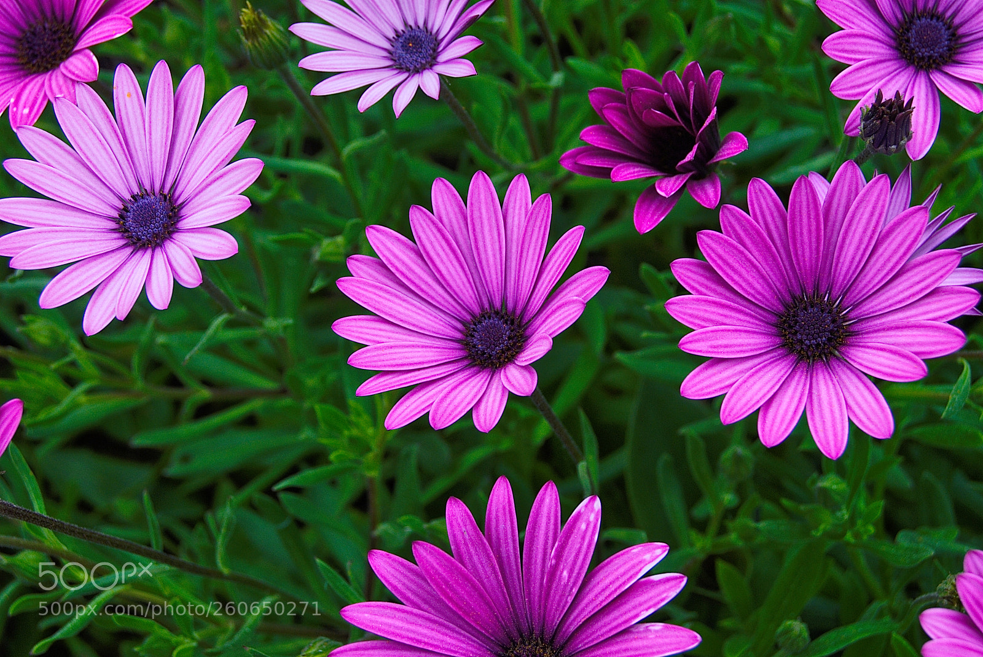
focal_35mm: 72
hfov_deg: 28.0
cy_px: 328
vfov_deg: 19.0
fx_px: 1968
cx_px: 492
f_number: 8
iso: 180
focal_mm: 48
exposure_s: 1/60
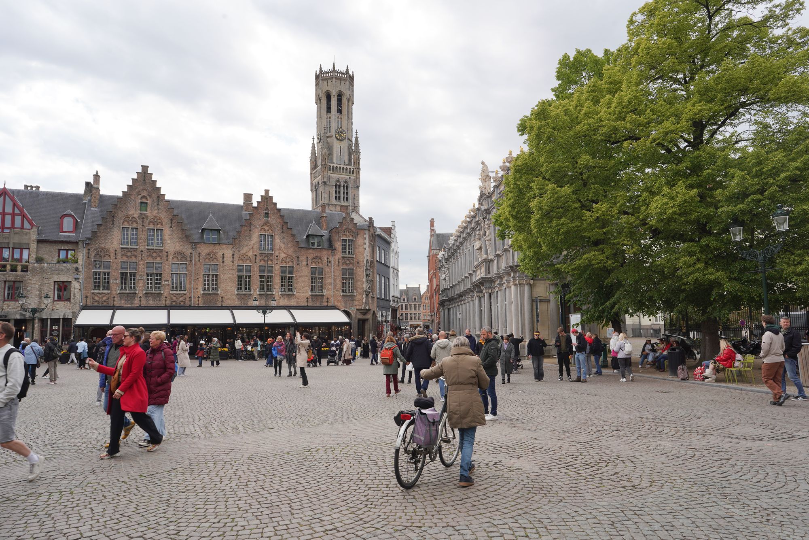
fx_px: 539
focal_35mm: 24
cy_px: 270
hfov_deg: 73.7
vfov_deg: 53.1
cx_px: 404
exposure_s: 1/100
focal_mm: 24
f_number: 13
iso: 100
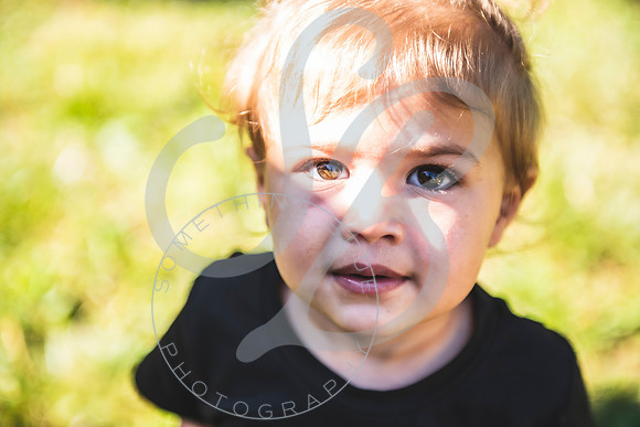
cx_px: 320
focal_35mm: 70
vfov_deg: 19.5
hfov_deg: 28.8
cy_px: 214
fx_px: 1245
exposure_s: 1/200
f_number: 2.8
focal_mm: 70
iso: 100
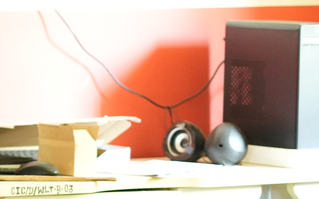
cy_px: 133
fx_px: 2808
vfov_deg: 4.1
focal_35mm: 323
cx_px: -246
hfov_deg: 6.4
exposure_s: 1/200
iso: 5000
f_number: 1.4
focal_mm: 85
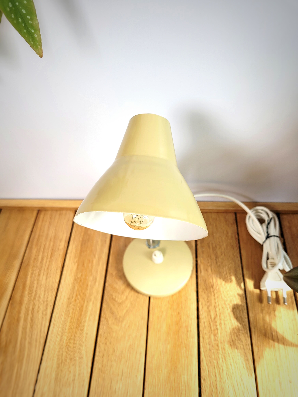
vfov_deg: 67.3
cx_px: 149
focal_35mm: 26
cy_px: 198
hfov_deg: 53.1
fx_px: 298
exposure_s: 1/245
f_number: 1.8
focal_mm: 5.4
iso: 40
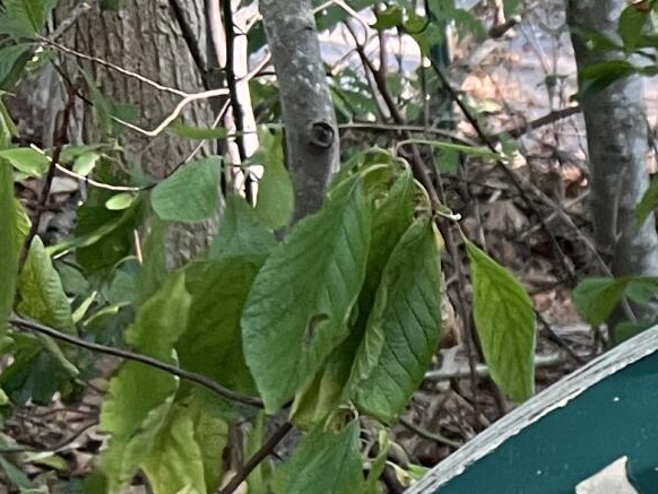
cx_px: 1449
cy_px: 974
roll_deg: -3.1
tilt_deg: -24.7
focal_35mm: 134
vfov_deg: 10.3
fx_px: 2548
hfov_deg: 12.4
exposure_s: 1/90
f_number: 1.5
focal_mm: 5.7
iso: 125
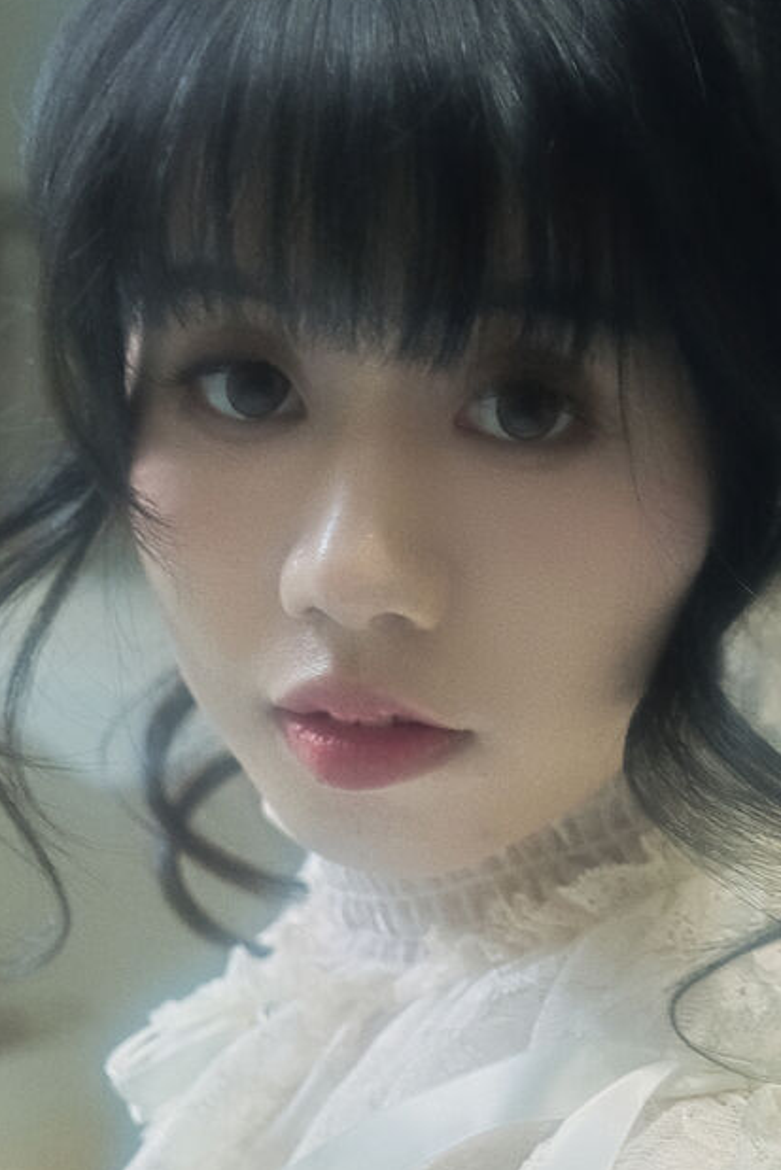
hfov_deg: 8.9
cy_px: 1083
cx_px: 342
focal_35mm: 154
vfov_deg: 13.2
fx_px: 5008
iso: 800
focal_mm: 35.3
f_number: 2.8
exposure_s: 1/250
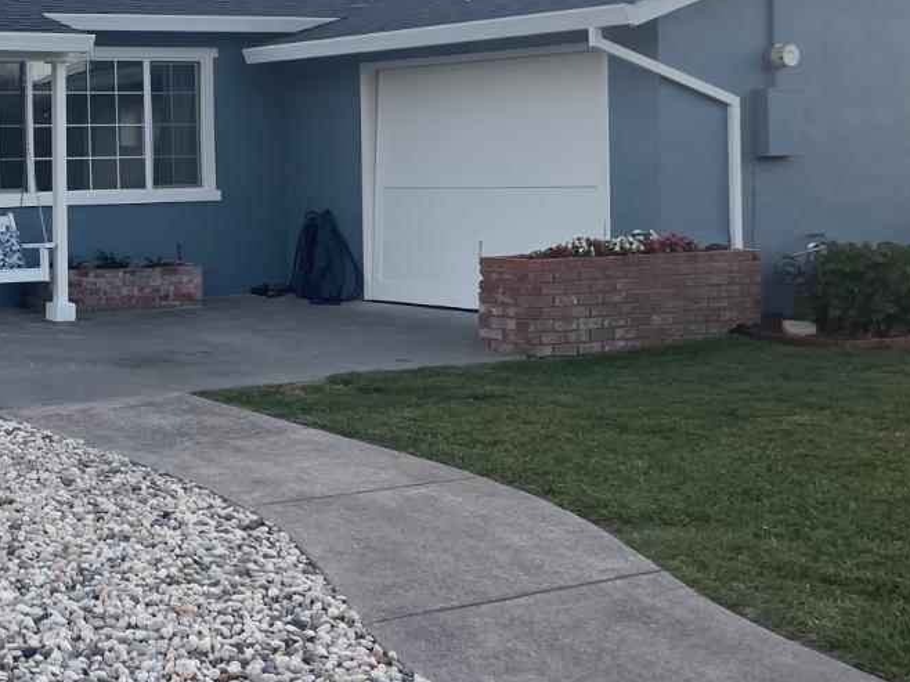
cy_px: 189
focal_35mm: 57
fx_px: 1498
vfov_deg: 25.4
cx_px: -50
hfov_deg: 30.7
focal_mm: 5.1
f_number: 1.6
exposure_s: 1/395
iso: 32
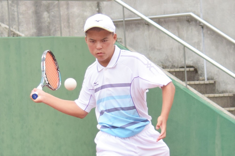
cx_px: 118
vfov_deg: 14.0
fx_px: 636
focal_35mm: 98
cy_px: 78
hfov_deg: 20.9
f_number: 4.5
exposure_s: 1/1600
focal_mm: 65
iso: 400
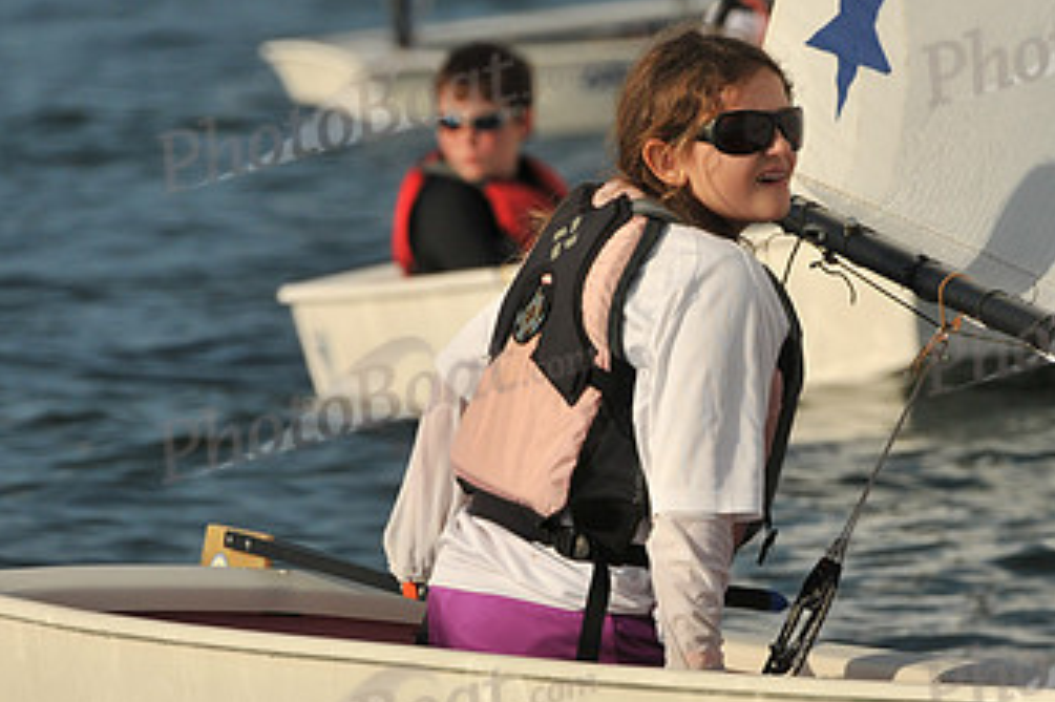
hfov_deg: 2.0
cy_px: 521
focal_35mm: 1038
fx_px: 30403
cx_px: 759
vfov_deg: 1.3
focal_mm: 400
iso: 200
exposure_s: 1/800
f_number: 10
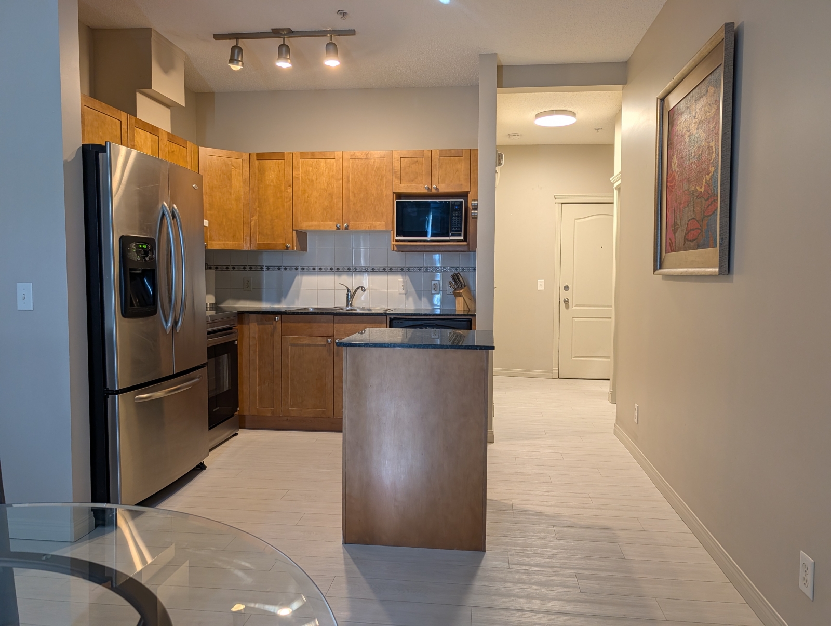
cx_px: 416
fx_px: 577
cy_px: 313
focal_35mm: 24
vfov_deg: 56.9
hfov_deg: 71.5
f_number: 1.68
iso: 20
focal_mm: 6.9
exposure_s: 1/60
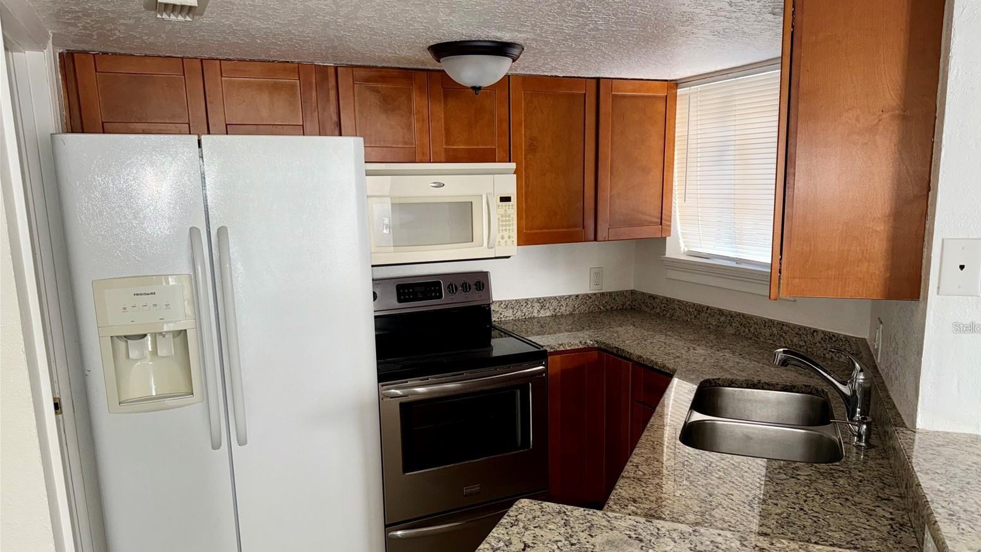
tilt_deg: -10.6
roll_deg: +0.9
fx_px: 702
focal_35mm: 27
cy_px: 327
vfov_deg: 42.7
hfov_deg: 69.8
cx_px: 506
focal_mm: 6.76
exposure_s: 1/26
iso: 80
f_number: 1.78
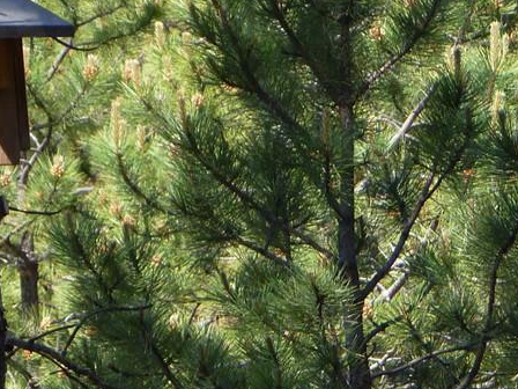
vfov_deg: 3.8
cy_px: 164
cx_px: -96
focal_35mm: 389
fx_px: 5821
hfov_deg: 5.1
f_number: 4.8
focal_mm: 19.5
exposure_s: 1/125
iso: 80
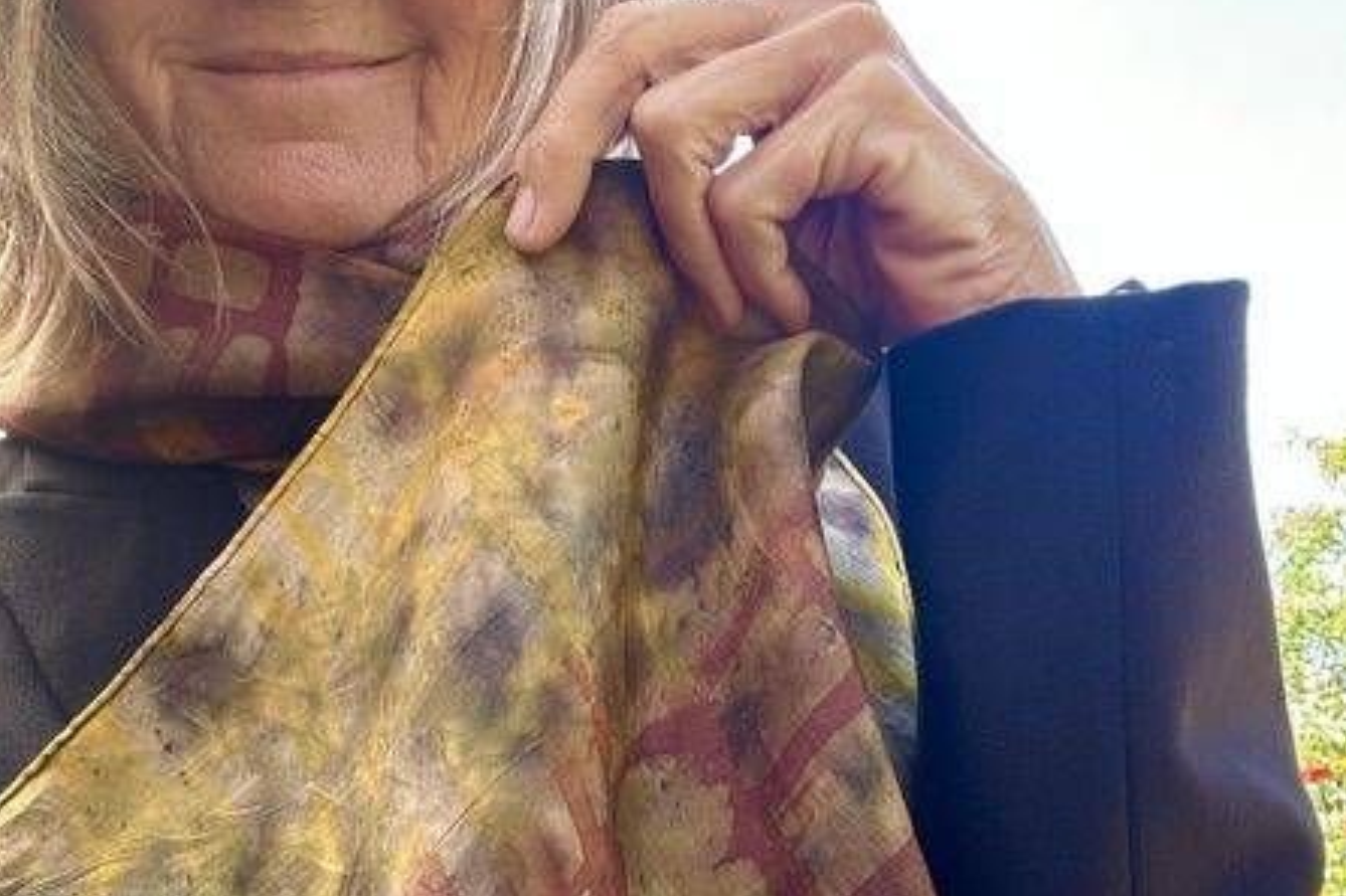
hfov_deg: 46.4
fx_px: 1570
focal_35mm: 42
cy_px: 694
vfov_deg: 31.2
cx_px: 670
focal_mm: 2.69
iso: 50
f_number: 1.9
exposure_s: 1/121
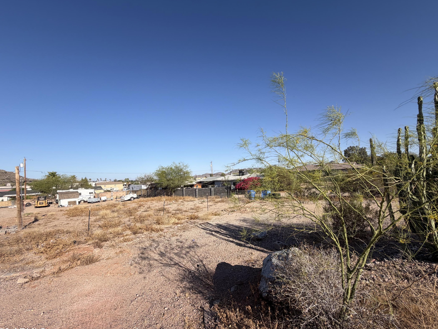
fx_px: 190
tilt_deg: +1.2
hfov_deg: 98.2
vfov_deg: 81.7
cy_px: 172
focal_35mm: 15
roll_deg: +3.4
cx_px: 221
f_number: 2.2
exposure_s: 1/901
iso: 20
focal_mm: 2.22
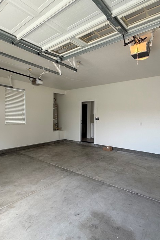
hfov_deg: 59.1
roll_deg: -0.2
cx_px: 66
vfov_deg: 81.2
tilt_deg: -1.0
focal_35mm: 21
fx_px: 140
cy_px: 120
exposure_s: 1/99
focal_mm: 2.22
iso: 50
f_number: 2.2
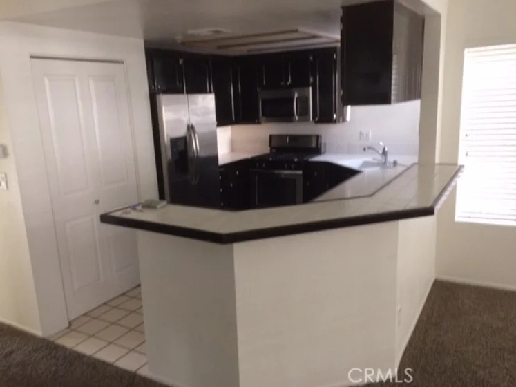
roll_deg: +2.3
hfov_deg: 61.7
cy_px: 194
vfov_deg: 48.2
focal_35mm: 29
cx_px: 258
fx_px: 432
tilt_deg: -16.0
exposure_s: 1/30
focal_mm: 4.15
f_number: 2.2
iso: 200
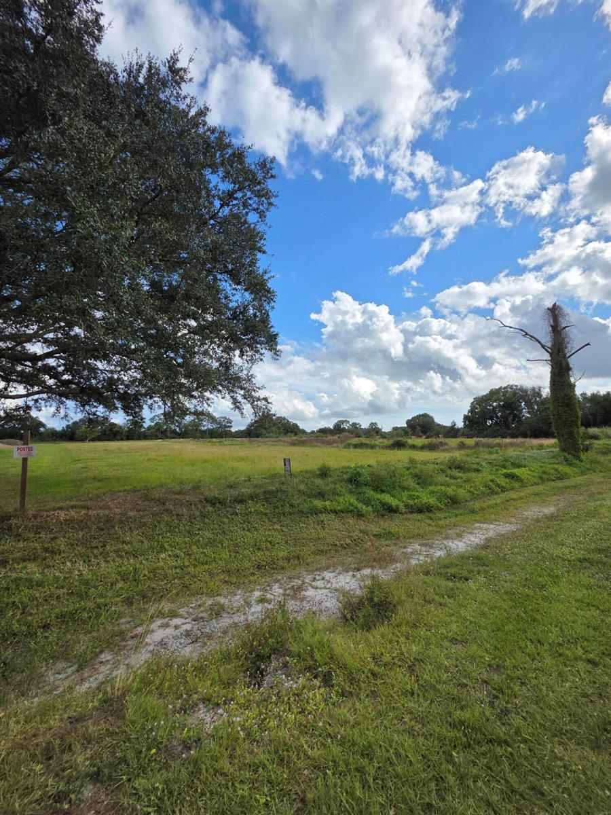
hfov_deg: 89.9
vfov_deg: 106.2
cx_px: 306
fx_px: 306
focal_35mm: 13
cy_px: 408
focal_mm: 2.2
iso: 40
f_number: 1.9
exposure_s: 1/2708
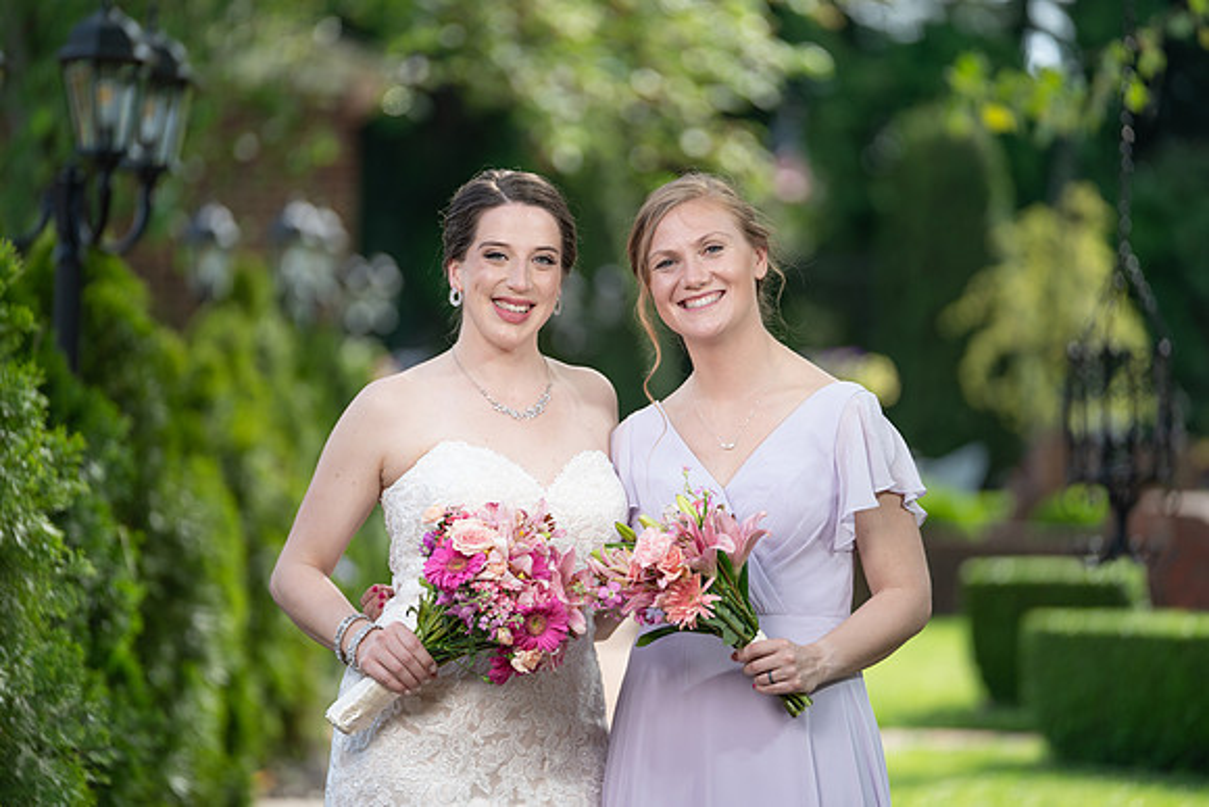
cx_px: 601
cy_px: 392
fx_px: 5489
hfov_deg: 12.6
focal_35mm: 163
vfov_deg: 8.4
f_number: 2.8
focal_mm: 159
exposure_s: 1/250
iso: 50
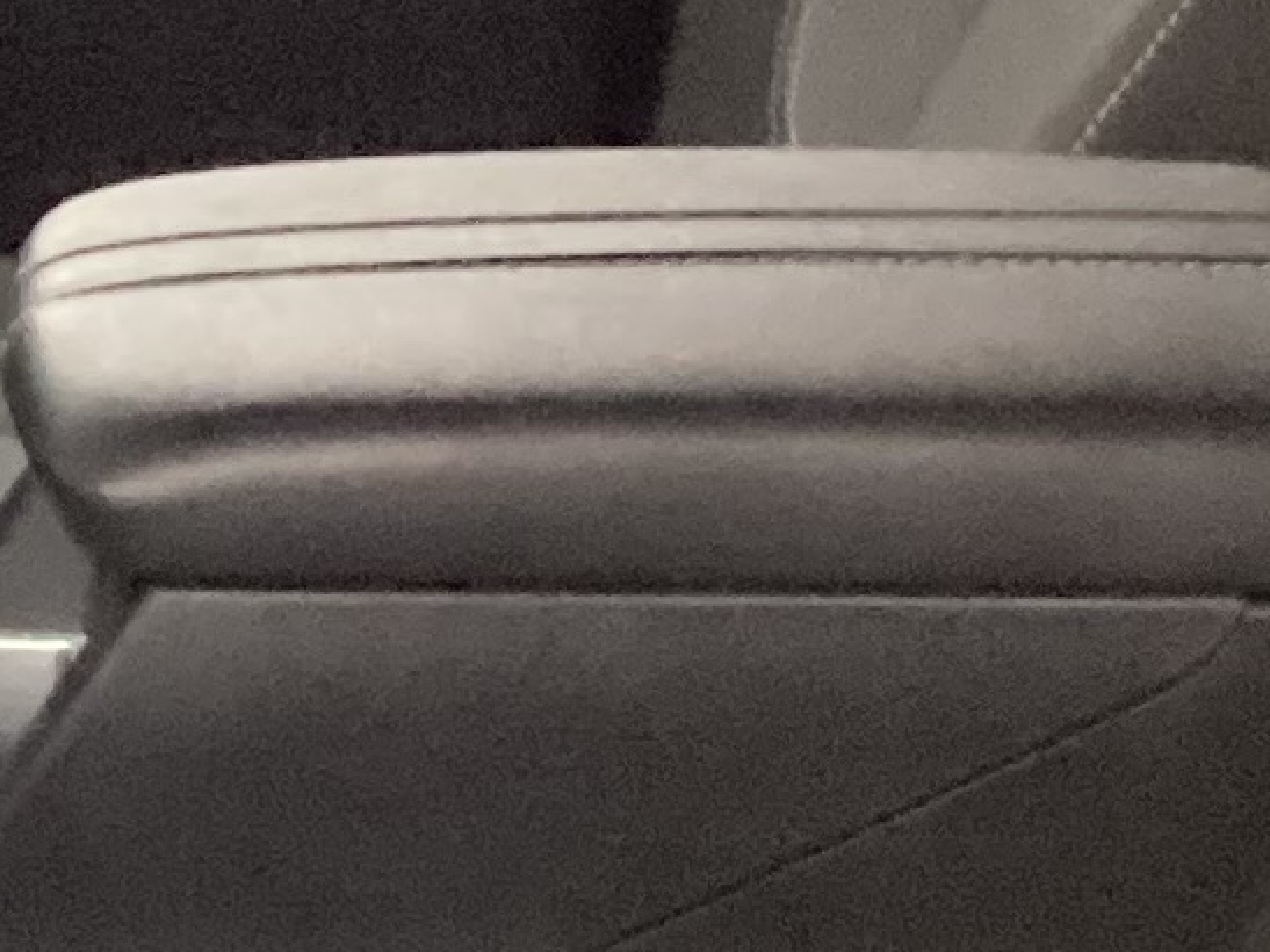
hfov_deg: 10.4
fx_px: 6786
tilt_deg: -24.9
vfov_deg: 8.0
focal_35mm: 185
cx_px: -492
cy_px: 727
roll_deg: -1.0
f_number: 2.4
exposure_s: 1/20
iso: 640
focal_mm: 3.3
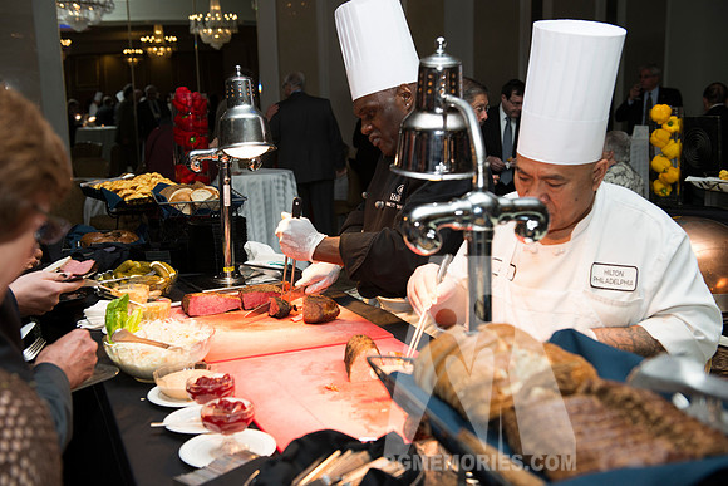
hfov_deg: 46.4
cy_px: 243
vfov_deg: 31.9
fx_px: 849
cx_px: 364
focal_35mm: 42
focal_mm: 42
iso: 1000
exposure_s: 1/200
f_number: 4.5
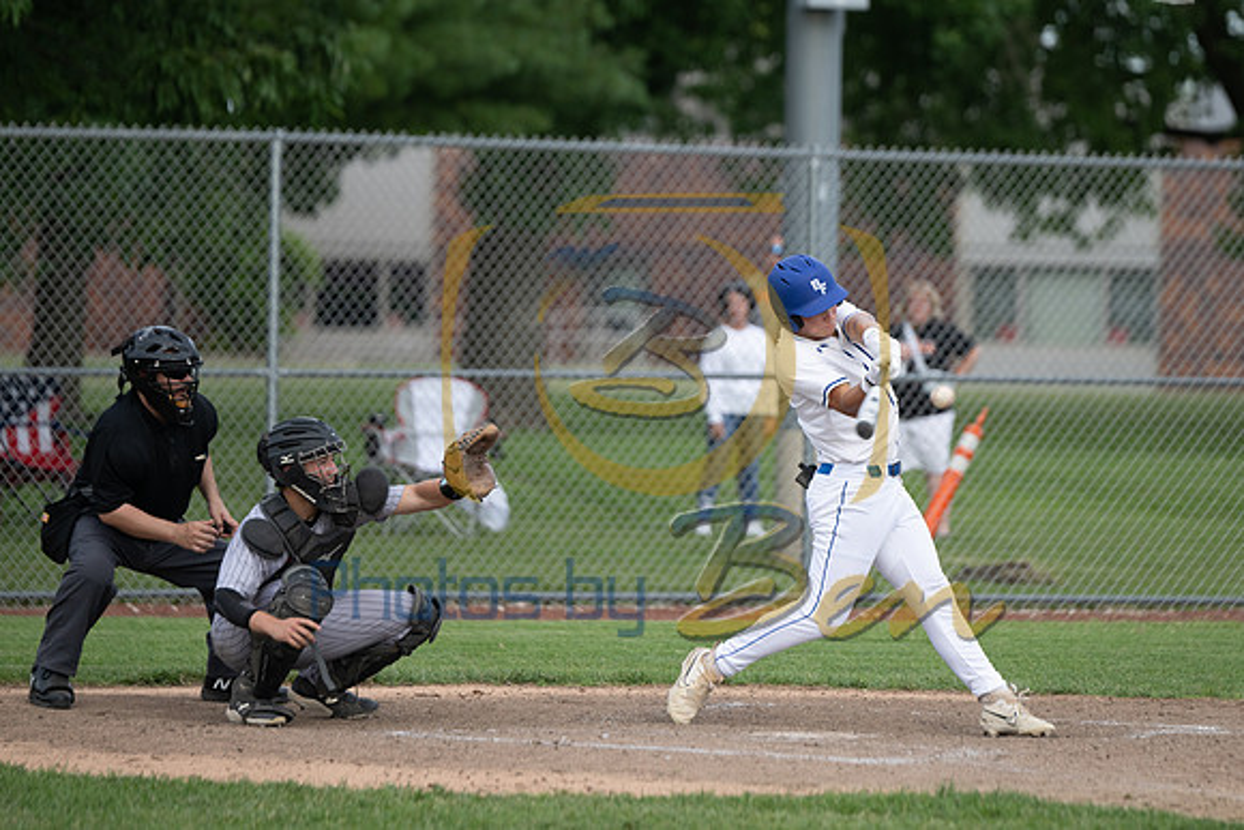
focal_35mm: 273
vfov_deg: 5.0
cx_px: 737
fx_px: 9430
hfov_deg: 7.5
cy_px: 328
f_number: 2.8
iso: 320
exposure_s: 1/1600
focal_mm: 200
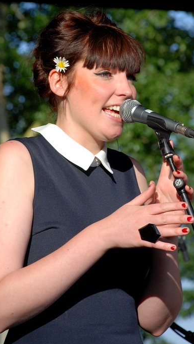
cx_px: 87
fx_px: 1595
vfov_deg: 12.3
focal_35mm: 175
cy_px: 177
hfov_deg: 7.0
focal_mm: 105
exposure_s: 1/640
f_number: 6.3
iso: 320
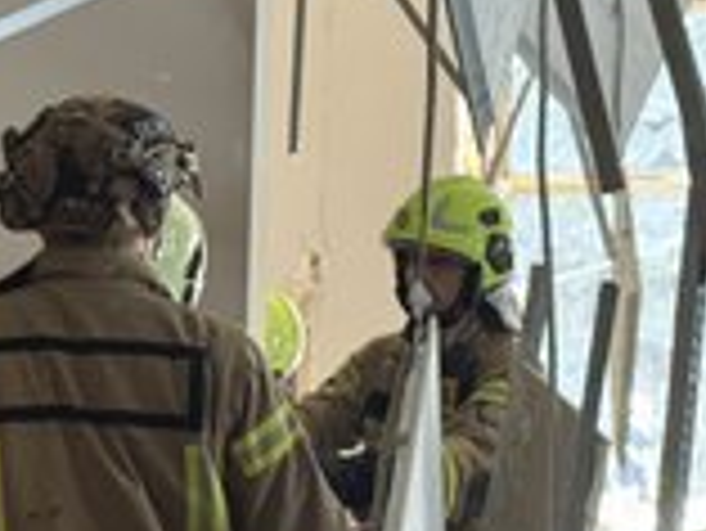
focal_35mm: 122
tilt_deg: +0.8
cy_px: 400
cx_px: -9
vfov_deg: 12.1
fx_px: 2490
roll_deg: -0.9
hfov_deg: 15.8
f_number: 1.78
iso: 250
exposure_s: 1/57
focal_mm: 6.76
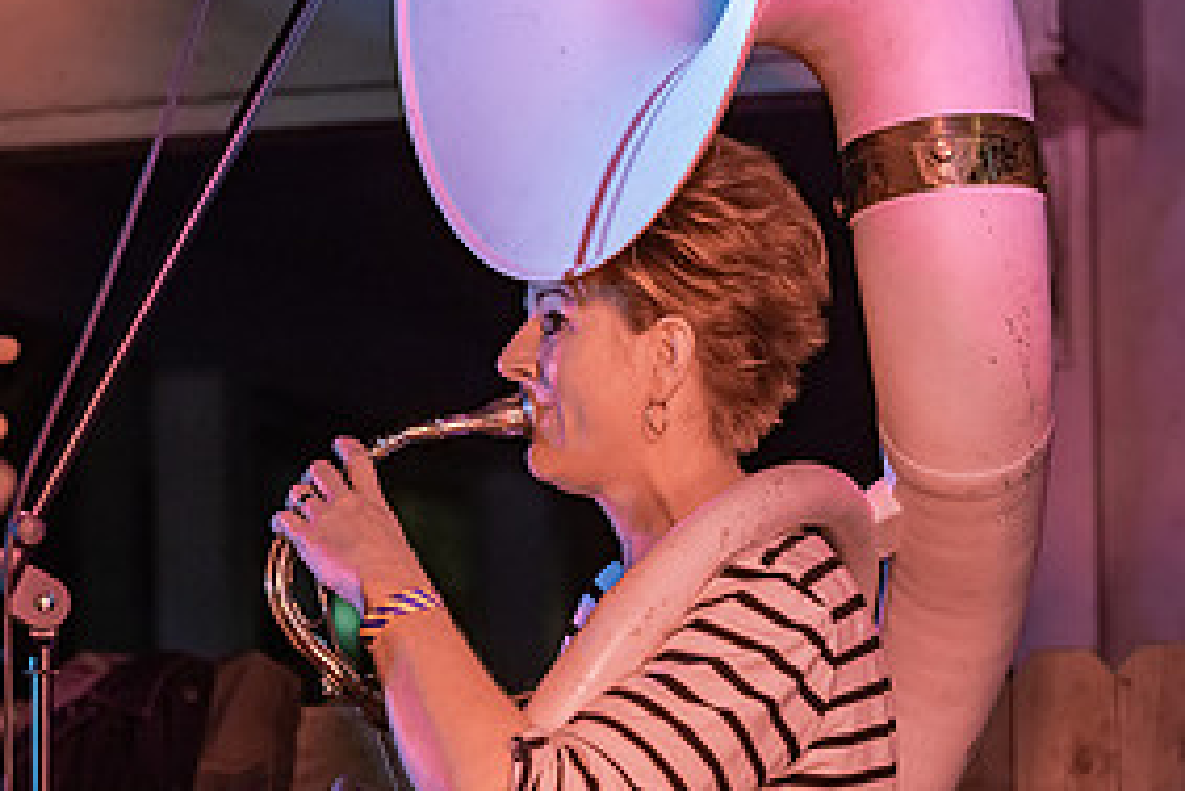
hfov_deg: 15.2
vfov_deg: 10.2
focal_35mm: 135
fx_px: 4446
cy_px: 544
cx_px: 586
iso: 1250
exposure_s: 1/160
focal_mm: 85
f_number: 2.8
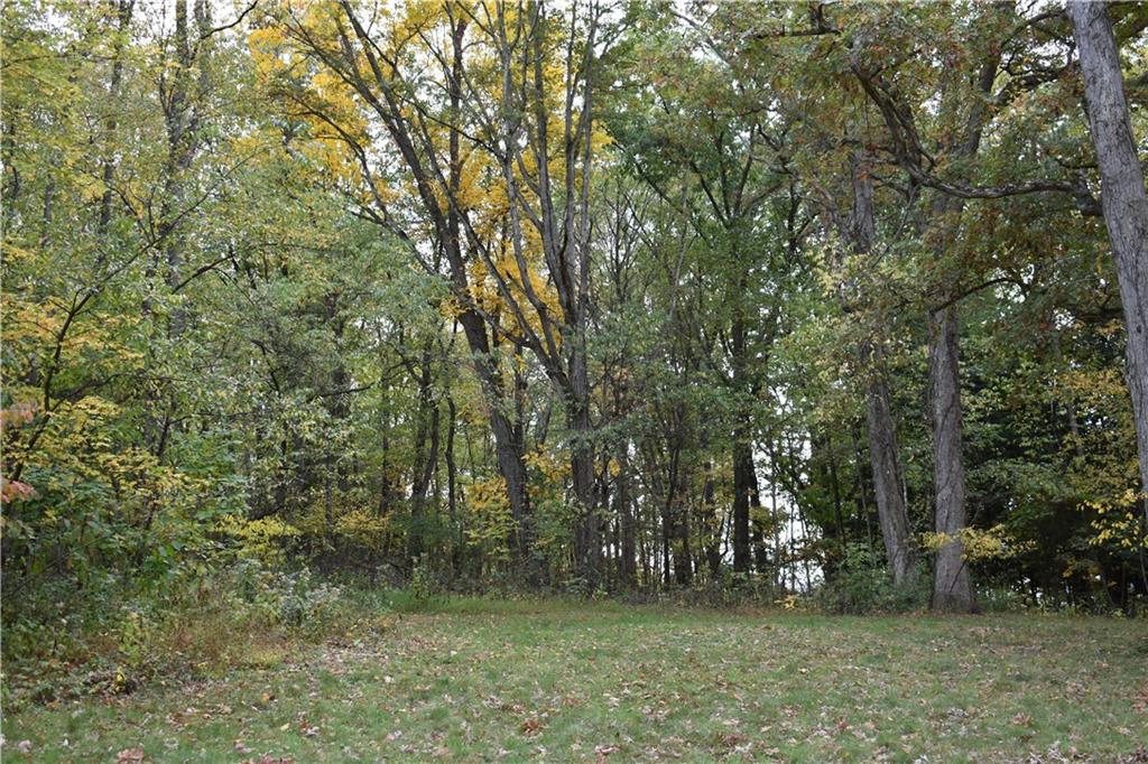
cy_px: 382
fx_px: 1434
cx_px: 574
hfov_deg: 43.6
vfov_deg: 29.8
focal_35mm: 45
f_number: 5.6
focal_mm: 30
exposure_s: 1/125
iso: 400
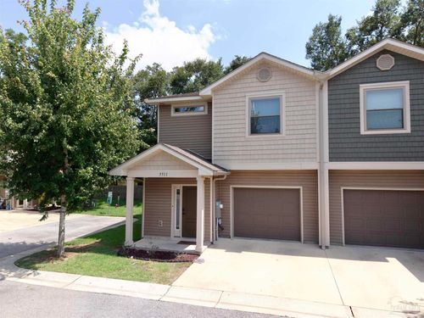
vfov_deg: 56.8
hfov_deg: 71.6
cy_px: 159
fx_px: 294
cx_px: 212
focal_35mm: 24
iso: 200
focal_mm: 8.67
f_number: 1.8
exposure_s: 1/100
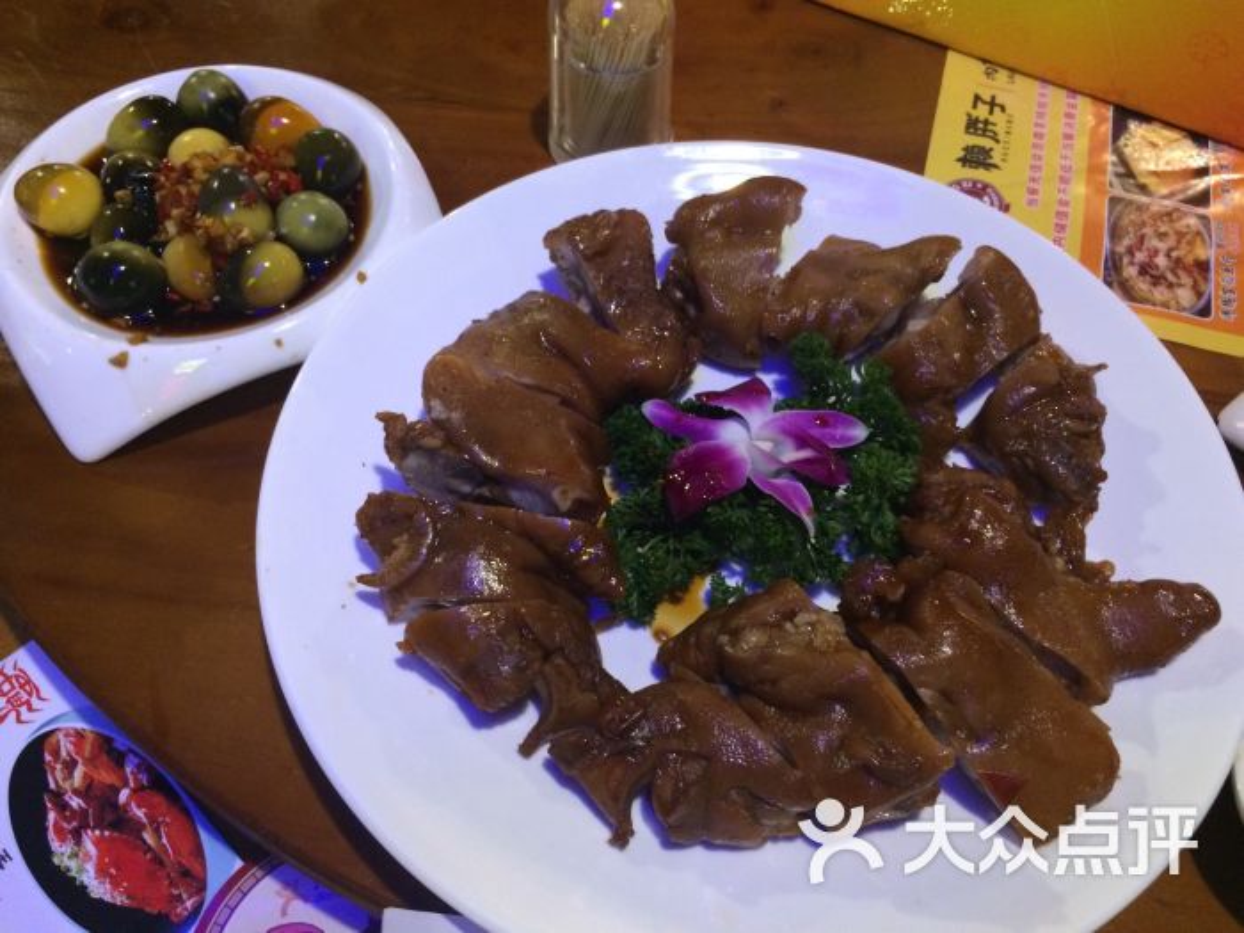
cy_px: 466
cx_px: 622
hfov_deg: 61.7
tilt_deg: -58.4
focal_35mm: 29
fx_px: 1042
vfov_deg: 48.2
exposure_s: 1/17
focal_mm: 4.15
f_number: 2.2
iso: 250
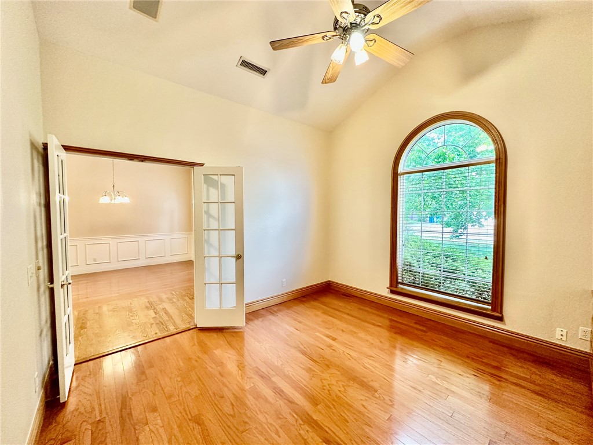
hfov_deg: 102.1
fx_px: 240
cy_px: 222
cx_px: 296
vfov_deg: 85.7
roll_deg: -0.1
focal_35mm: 14
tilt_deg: -2.0
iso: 250
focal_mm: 2.22
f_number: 2.2
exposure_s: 1/120
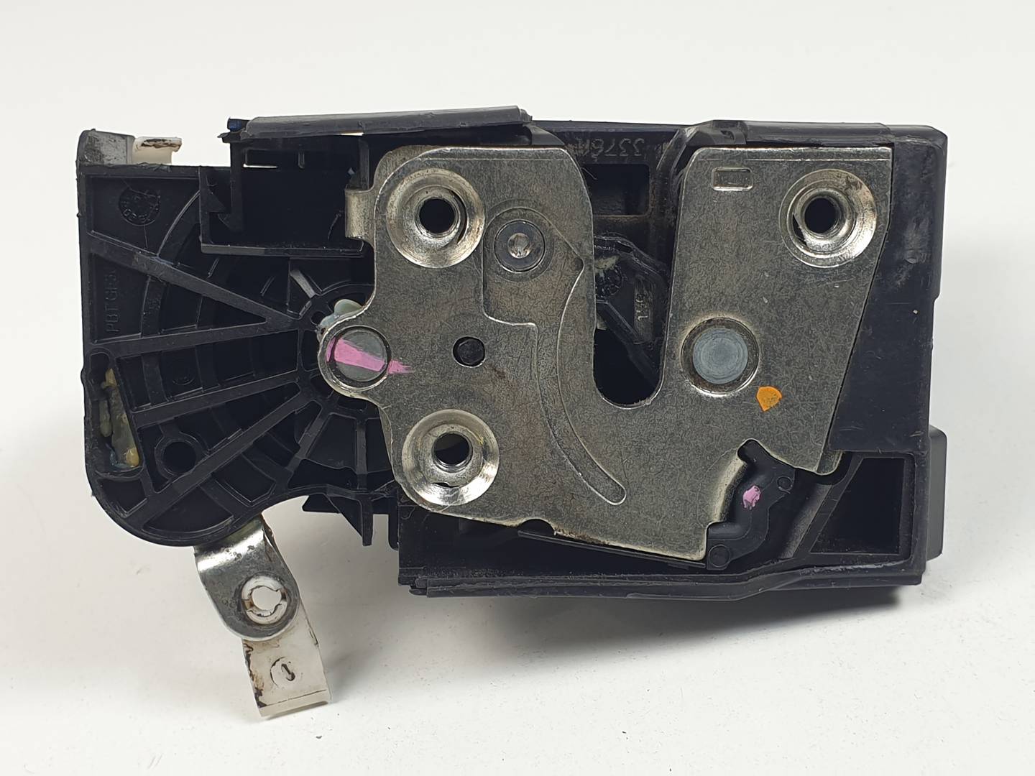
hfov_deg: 67.3
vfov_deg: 53.1
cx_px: 518
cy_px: 388
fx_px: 777
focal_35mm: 26
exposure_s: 1/122
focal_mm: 4.3
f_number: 2.4
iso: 50
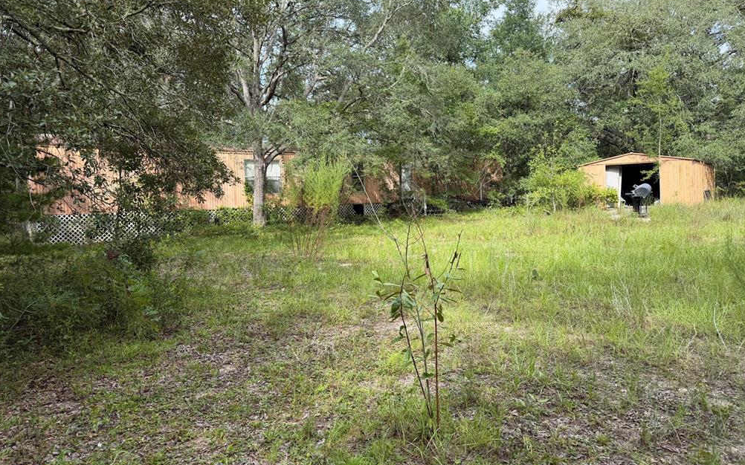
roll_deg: +2.1
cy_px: 215
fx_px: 528
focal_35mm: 26
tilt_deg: -2.3
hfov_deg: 70.4
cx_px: 366
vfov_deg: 47.5
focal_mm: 6.76
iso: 100
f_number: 1.78
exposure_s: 1/1522
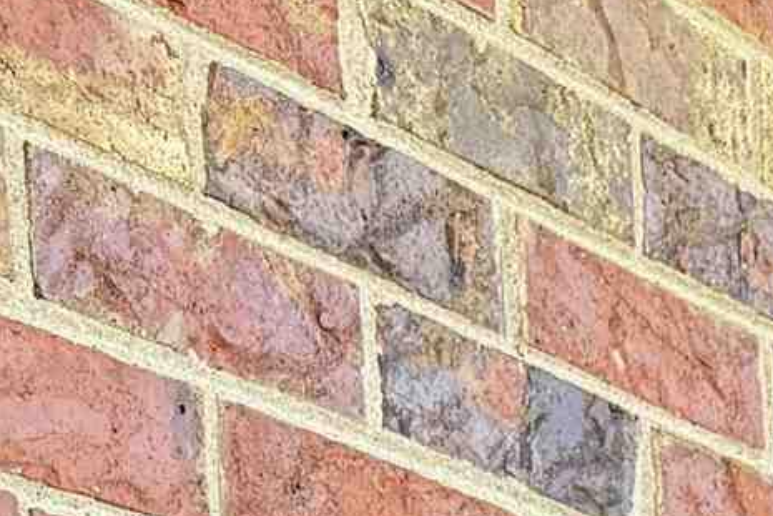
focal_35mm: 165
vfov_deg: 7.1
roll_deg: +1.9
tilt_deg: -0.5
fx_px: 3543
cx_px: 795
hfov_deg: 12.3
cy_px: 1711
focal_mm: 6.76
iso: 125
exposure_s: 1/237
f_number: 1.78
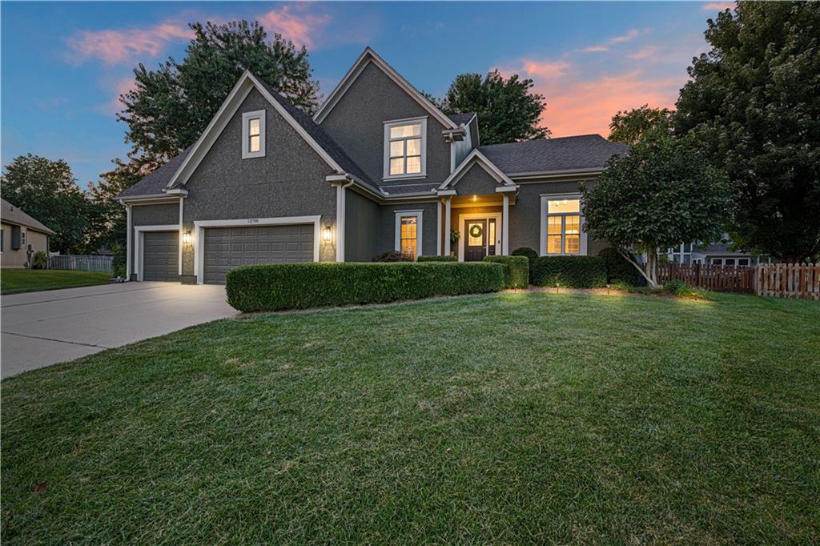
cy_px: 273
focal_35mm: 14
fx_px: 319
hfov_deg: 104.3
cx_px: 410
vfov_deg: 81.2
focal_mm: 14
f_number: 7.1
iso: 100
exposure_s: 6
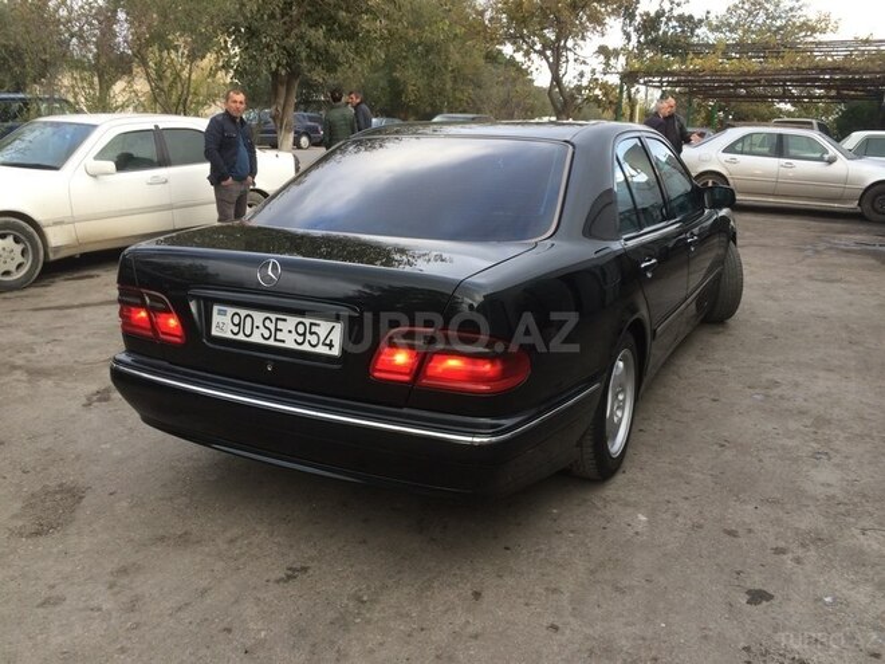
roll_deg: -2.6
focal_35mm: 29
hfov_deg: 61.7
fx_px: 741
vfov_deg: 48.2
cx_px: 442
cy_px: 332
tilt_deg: -16.1
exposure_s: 1/213
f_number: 2.2
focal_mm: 4.15
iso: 32
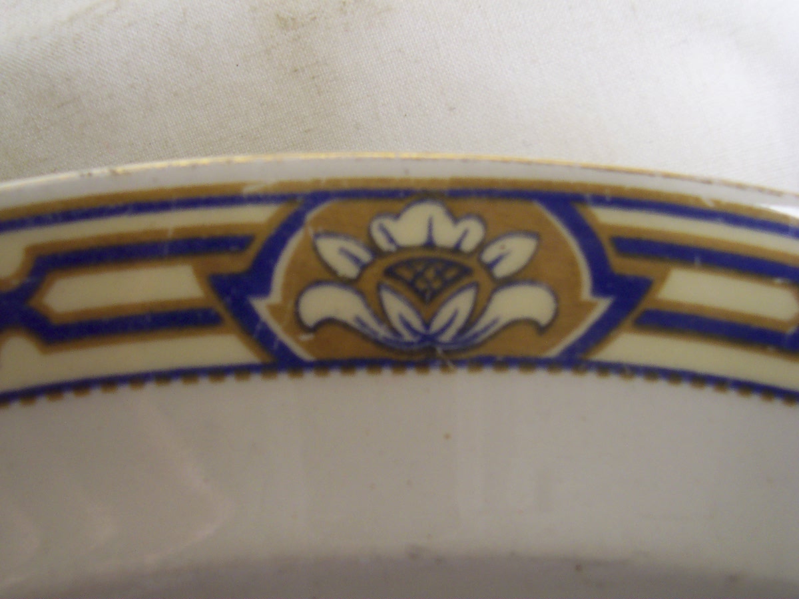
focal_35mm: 37
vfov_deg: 38.7
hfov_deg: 50.1
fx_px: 854
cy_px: 300
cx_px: 400
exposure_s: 1/45
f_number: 2.8
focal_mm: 5.6
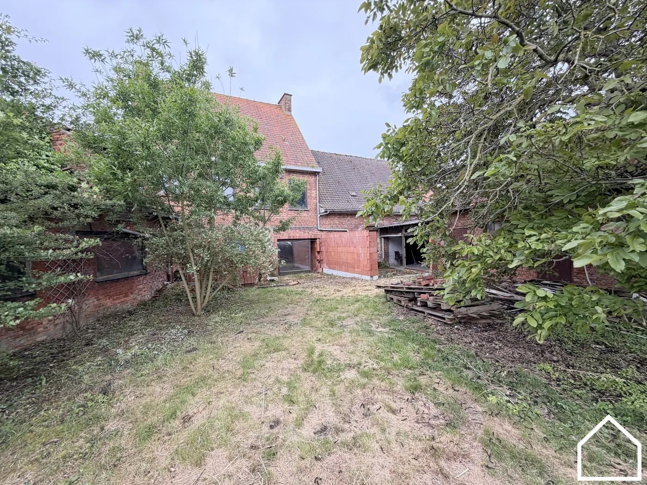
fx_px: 262
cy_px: 242
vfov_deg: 85.7
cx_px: 324
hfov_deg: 102.1
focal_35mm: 14
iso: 50
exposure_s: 1/188
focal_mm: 2.22
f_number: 2.2
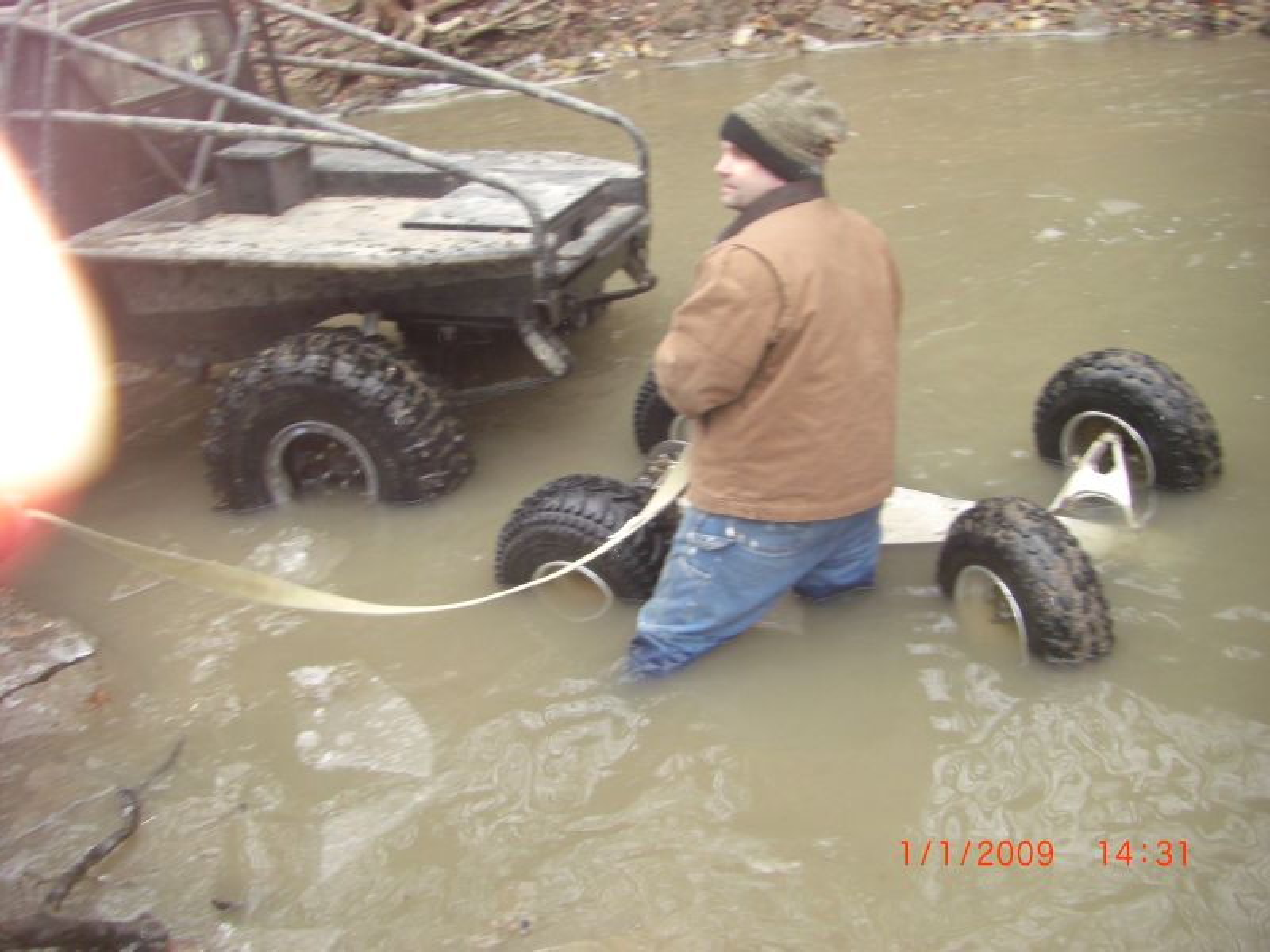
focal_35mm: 38
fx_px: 1394
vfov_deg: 37.7
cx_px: 635
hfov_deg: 49.0
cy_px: 476
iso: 200
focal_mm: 6.3
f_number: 3.4
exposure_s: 1/60
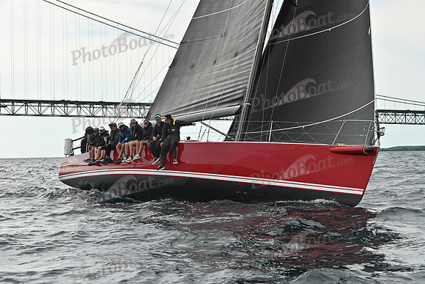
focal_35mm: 70
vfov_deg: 19.5
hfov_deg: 28.8
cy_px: 142
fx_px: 827
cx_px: 212
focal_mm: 70
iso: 320
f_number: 7.1
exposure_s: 1/1000
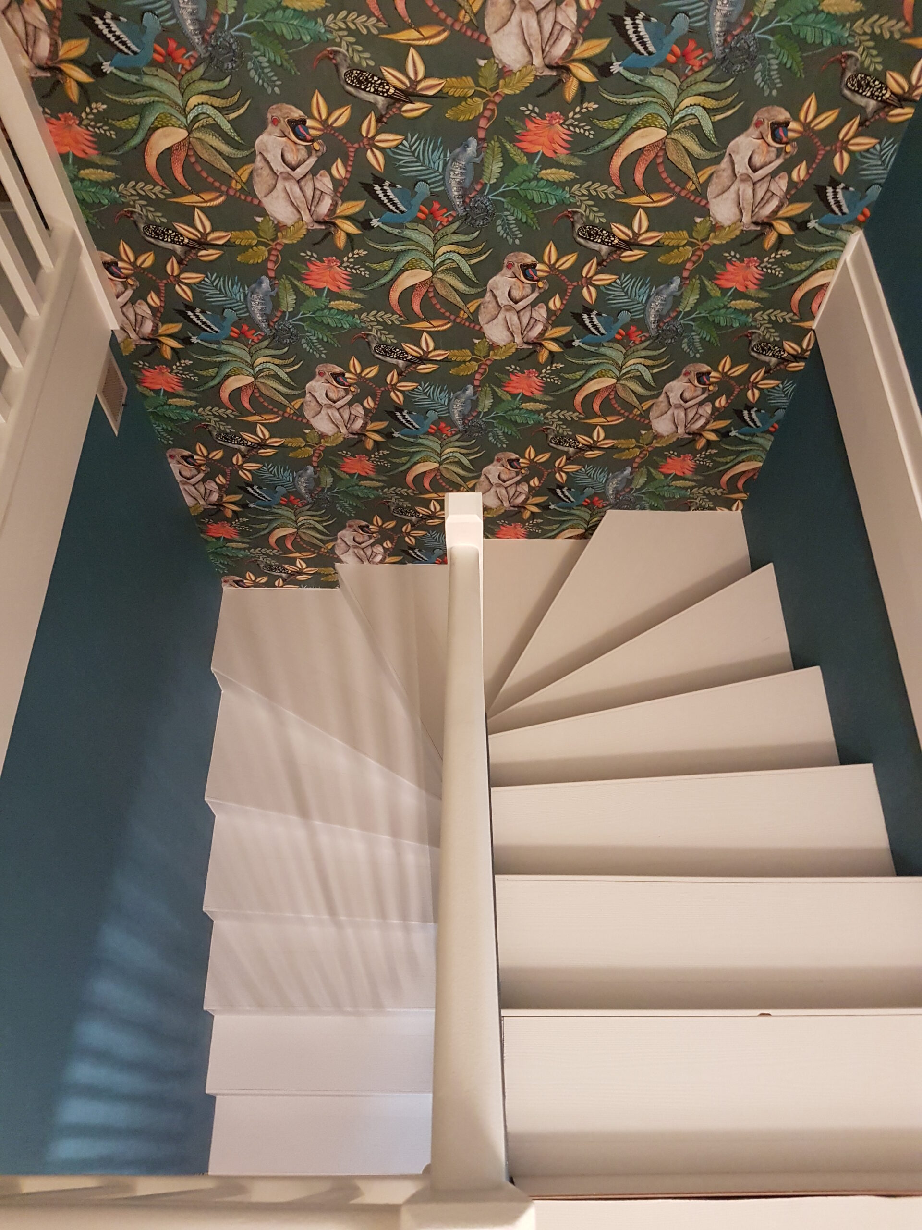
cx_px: 461
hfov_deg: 53.1
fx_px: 923
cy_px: 615
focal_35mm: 26
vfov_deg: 67.3
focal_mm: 4.2
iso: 250
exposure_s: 1/20
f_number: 1.7
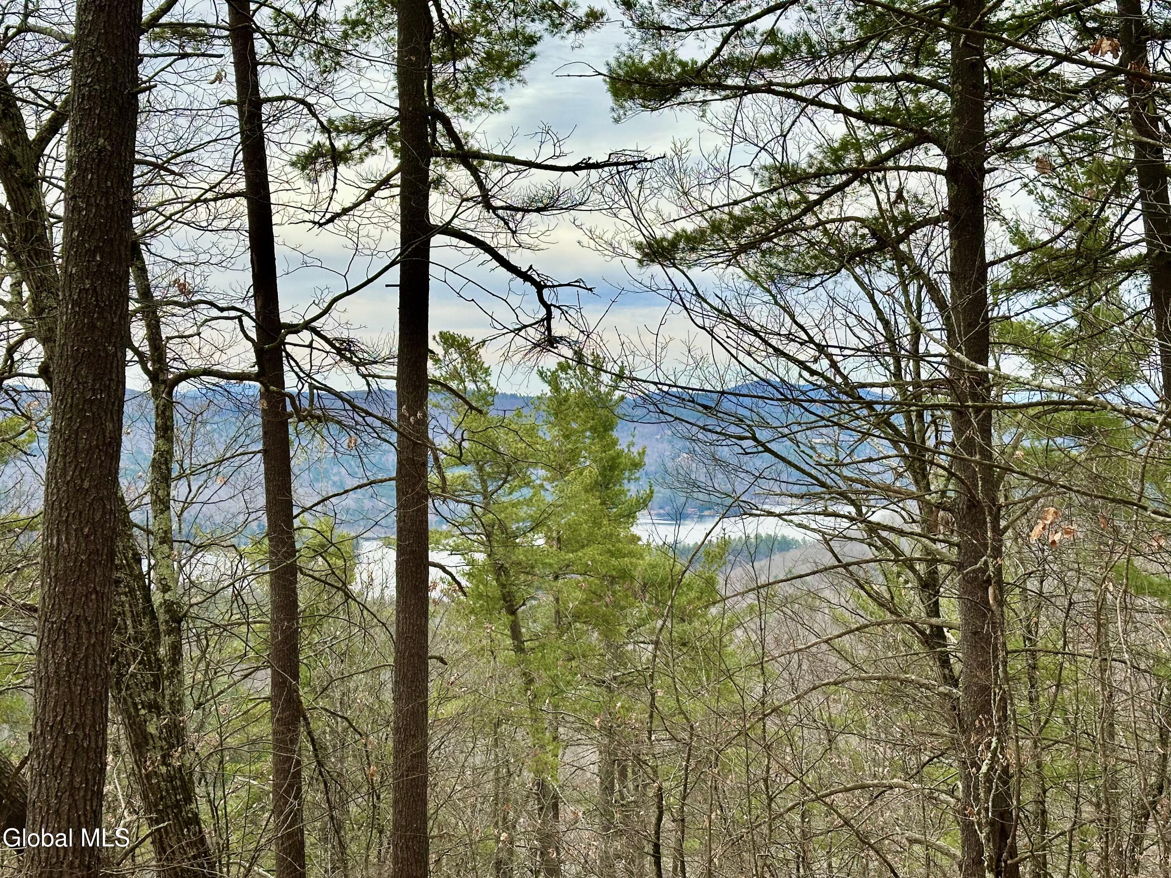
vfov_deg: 30.3
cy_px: 439
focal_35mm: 48
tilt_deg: -1.6
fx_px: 1624
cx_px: 586
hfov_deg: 39.7
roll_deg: -0.6
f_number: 1.78
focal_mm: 6.86
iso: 64
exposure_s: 1/3367
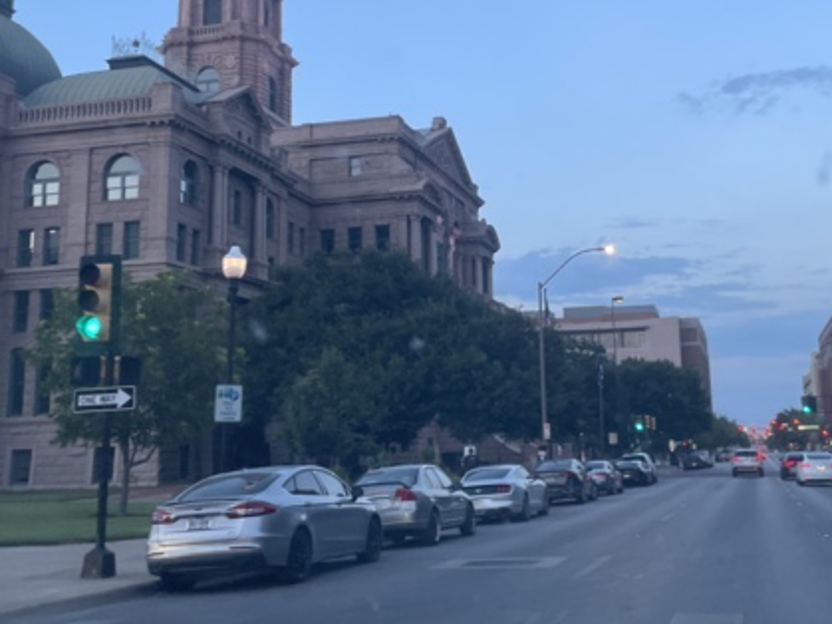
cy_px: 213
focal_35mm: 45
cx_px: 497
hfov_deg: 41.9
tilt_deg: +7.1
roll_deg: -2.5
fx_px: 1081
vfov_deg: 31.9
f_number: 1.6
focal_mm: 4.2
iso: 50
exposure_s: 1/120
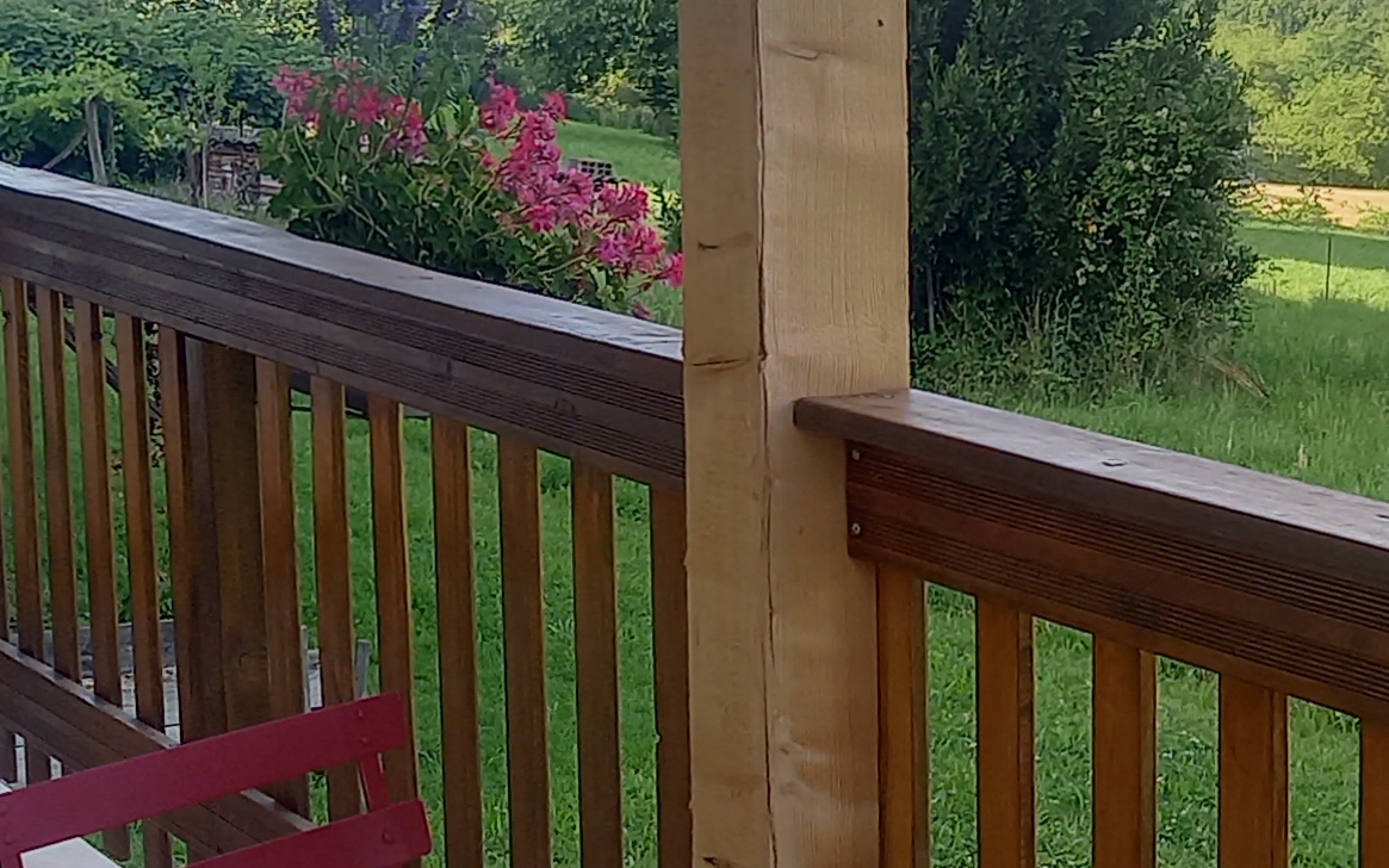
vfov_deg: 14.4
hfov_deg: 22.3
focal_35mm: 91
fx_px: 3445
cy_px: 396
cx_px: 1211
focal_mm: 4.65
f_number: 1.8
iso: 50
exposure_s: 1/215
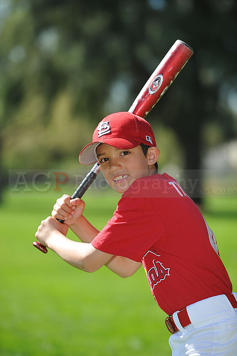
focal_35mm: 165
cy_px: 178
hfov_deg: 8.3
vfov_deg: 12.5
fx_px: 1631
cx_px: 118
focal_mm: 165
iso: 200
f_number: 4.5
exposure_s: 1/800
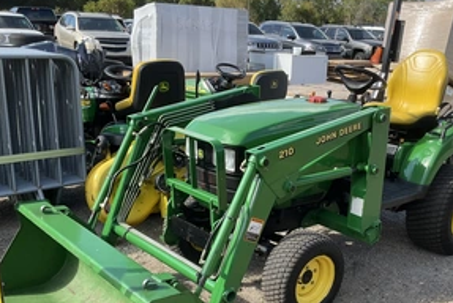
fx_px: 529
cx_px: 278
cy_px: 188
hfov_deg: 46.0
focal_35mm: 42
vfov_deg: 31.8
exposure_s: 1/792
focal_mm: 3
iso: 25
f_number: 1.8
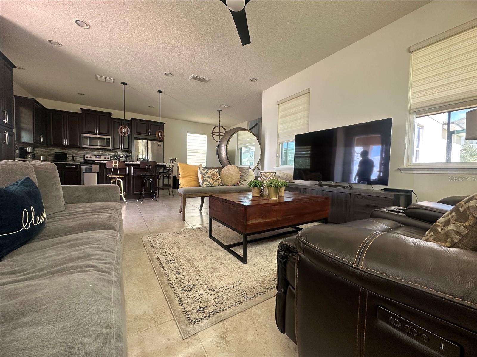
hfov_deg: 102.1
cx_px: 238
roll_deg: -1.4
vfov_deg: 85.7
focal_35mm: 14
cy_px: 178
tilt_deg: -3.0
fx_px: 193
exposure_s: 1/99
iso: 125
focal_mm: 2.22
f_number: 2.2
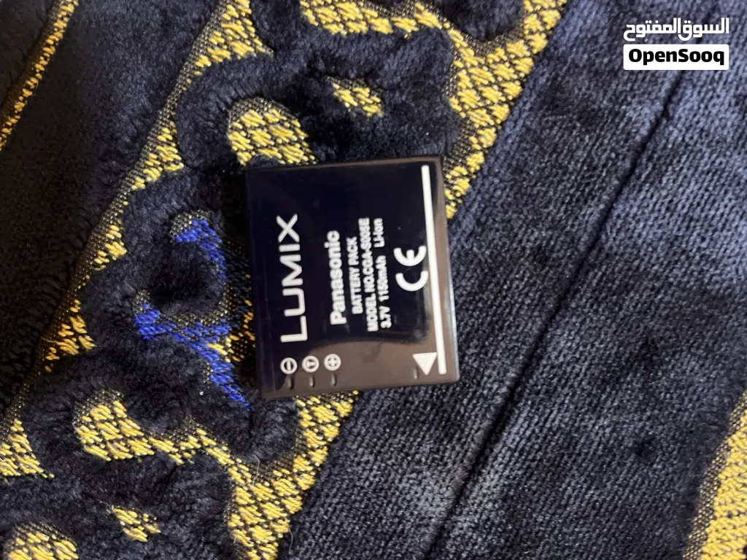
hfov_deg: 67.3
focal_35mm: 26
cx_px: 374
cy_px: 280
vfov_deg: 53.1
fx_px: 561
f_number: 1.6
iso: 640
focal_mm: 5.1
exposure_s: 1/25
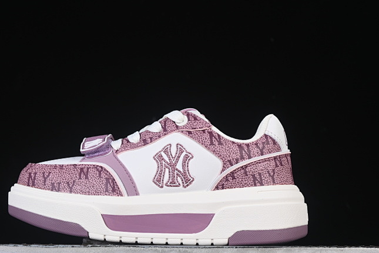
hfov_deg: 21.9
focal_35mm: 93
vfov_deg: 14.7
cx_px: 160
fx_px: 979
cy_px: 150
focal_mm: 50
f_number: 8
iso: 160
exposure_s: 1/80
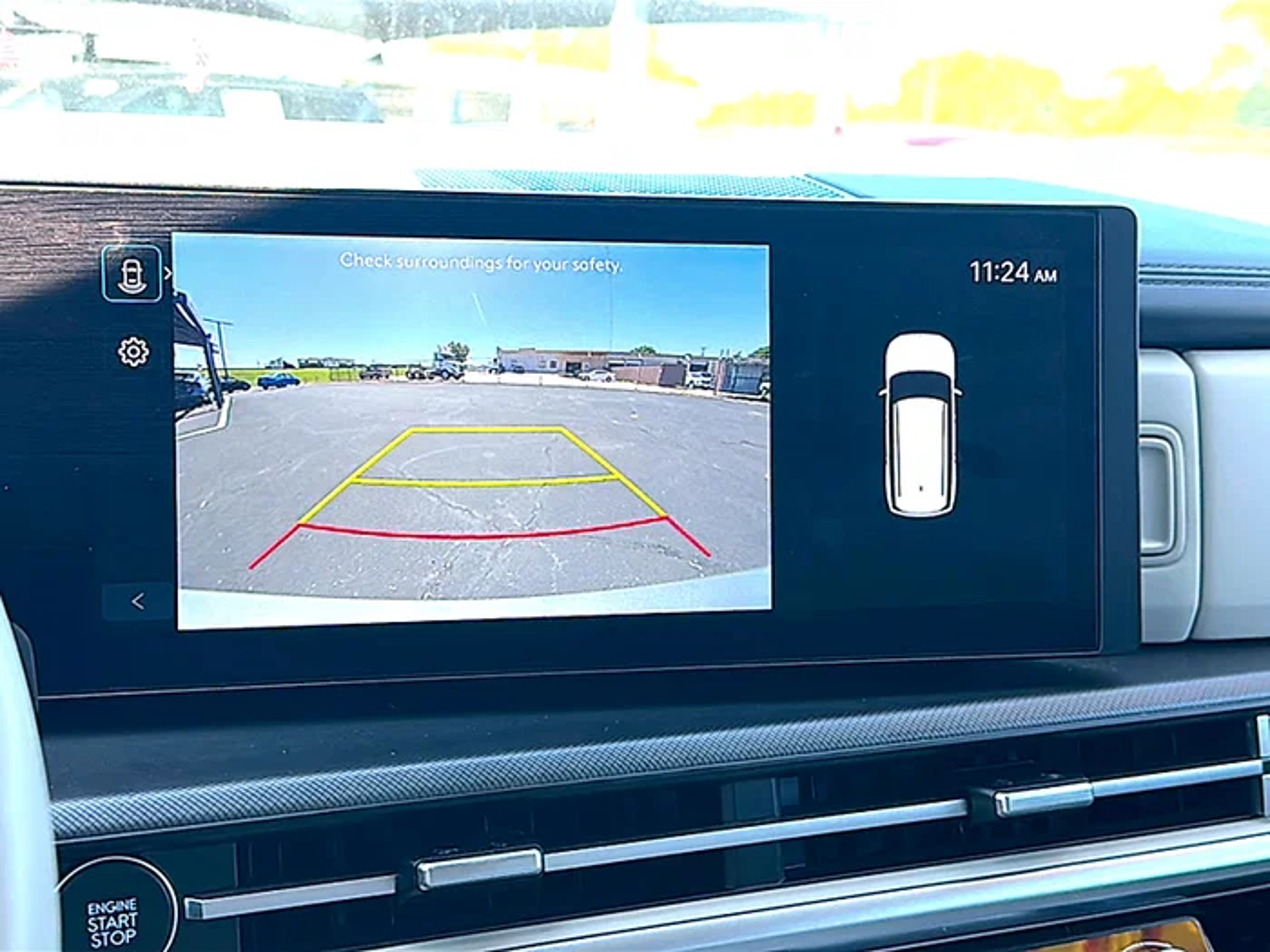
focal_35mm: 40
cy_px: 476
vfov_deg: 36.0
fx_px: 1468
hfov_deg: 46.8
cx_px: 635
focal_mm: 6.86
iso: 80
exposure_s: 1/364
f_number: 1.78
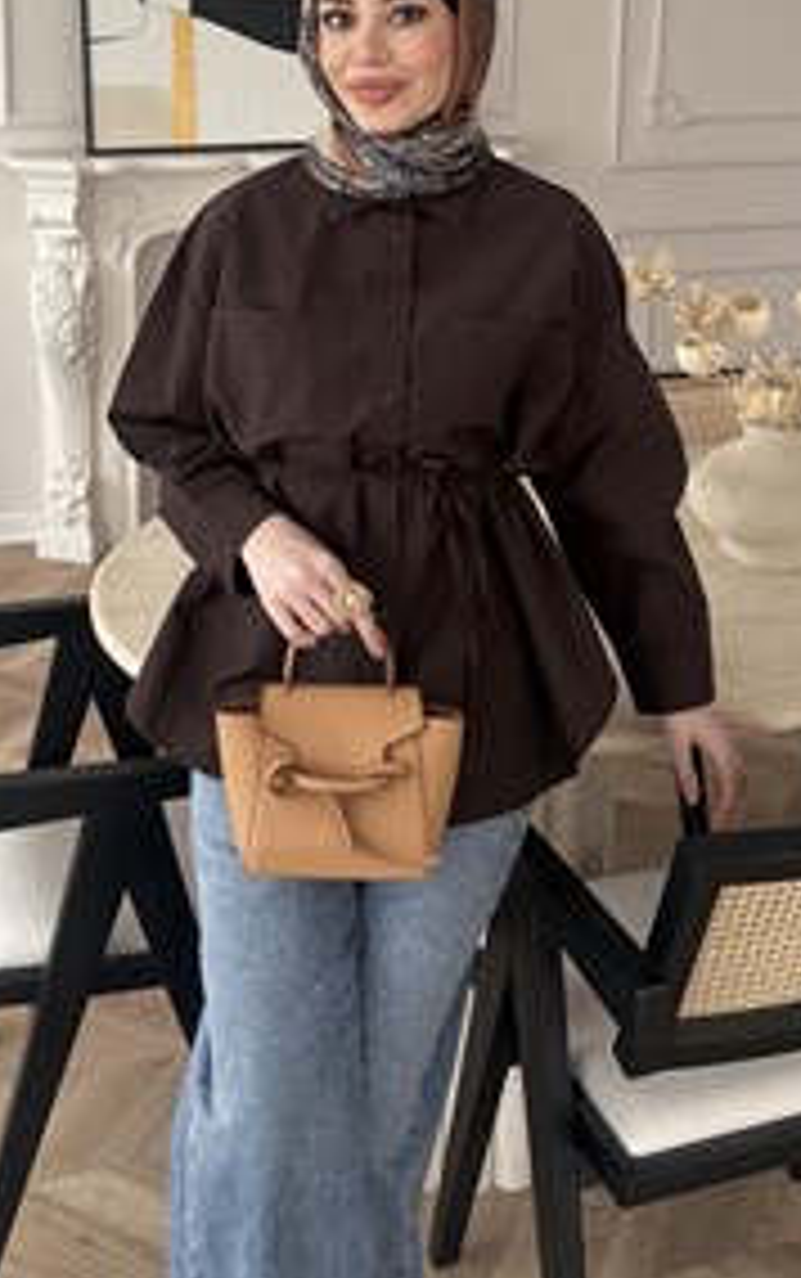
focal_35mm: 37
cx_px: 364
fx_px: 1290
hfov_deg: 34.5
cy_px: 443
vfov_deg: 51.9
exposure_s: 1/121
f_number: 1.78
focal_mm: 6.76
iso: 160
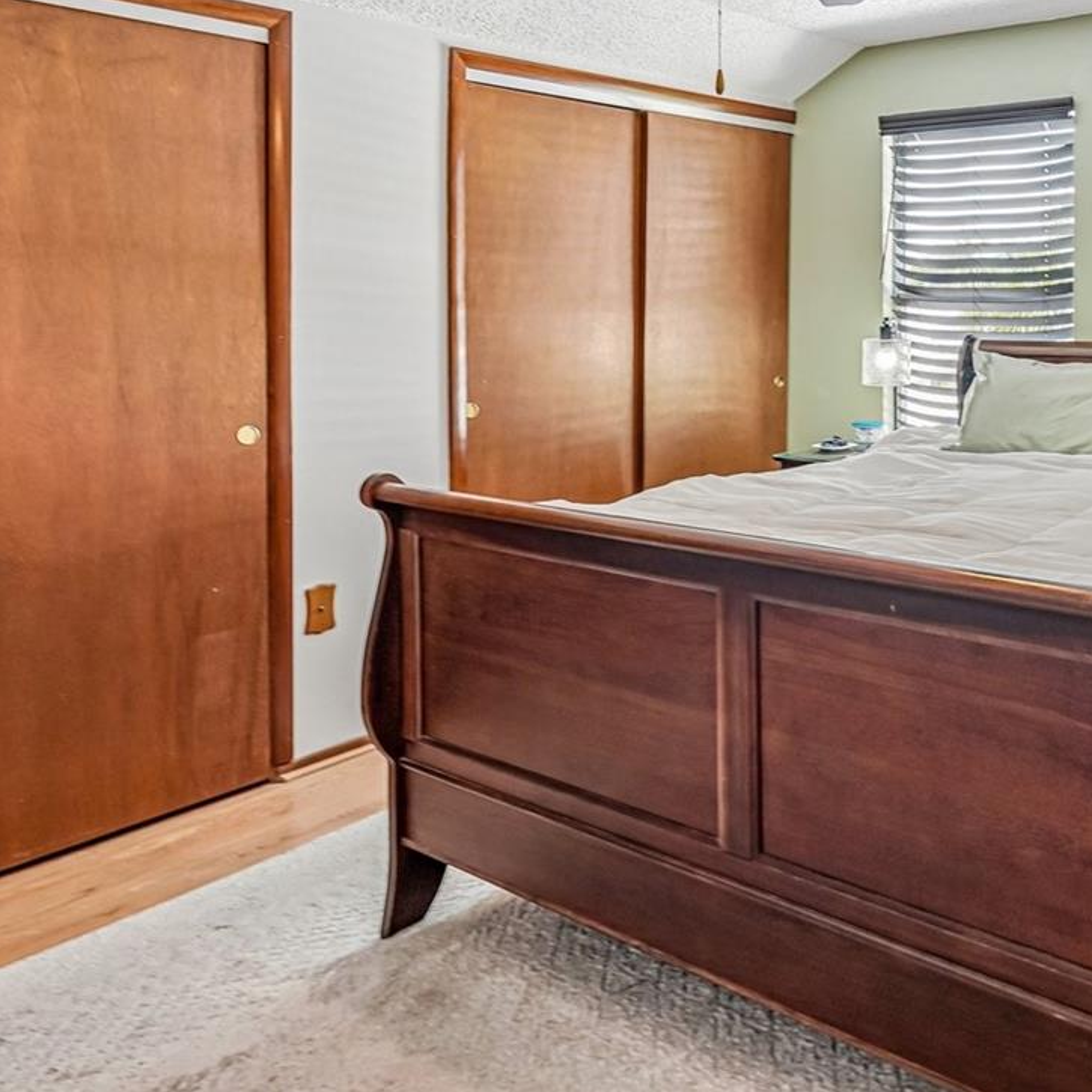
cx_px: 1035
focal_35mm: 30
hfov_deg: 47.1
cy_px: 294
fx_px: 1071
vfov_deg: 52.0
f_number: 8
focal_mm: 16
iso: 400
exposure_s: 1/10
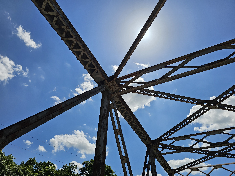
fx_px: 156
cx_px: 118
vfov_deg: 58.9
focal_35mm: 23
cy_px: 88
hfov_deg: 73.9
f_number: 1.7
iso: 10
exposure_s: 1/2043
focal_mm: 6.3
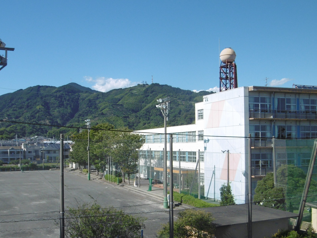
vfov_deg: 29.6
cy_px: 139
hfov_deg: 38.7
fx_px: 449
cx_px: 120
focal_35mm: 49
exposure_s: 1/200
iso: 100
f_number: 9.3
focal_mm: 6.8
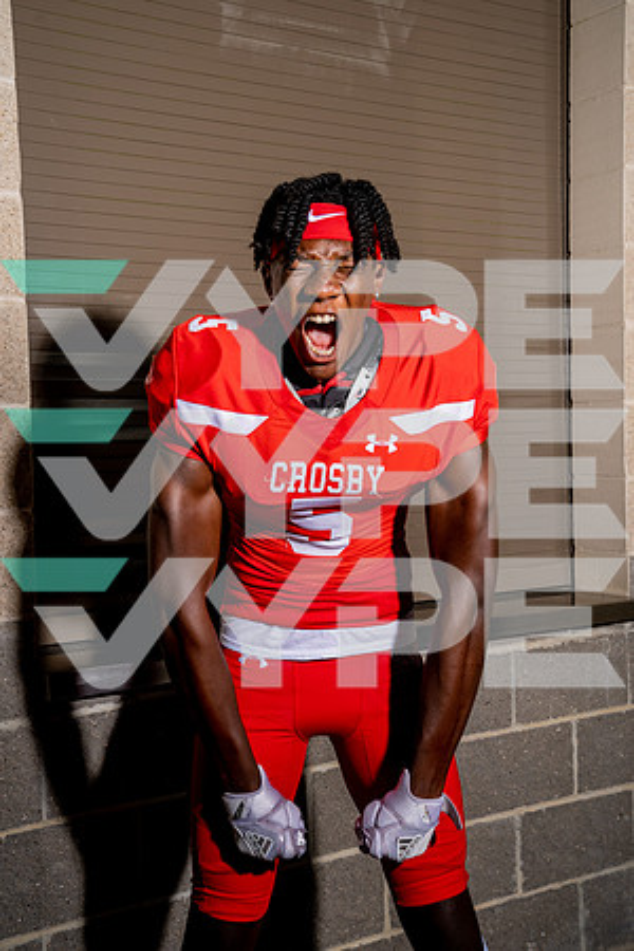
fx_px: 1215
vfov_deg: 42.7
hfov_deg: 29.2
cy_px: 476
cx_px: 317
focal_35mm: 46
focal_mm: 46
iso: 100
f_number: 8
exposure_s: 1/250
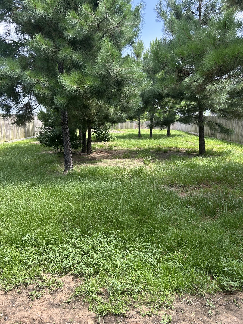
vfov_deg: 67.3
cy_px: 162
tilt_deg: -9.1
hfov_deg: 53.1
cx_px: 122
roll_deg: -0.8
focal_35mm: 26
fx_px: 243
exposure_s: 1/625
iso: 50
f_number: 1.5
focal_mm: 5.7
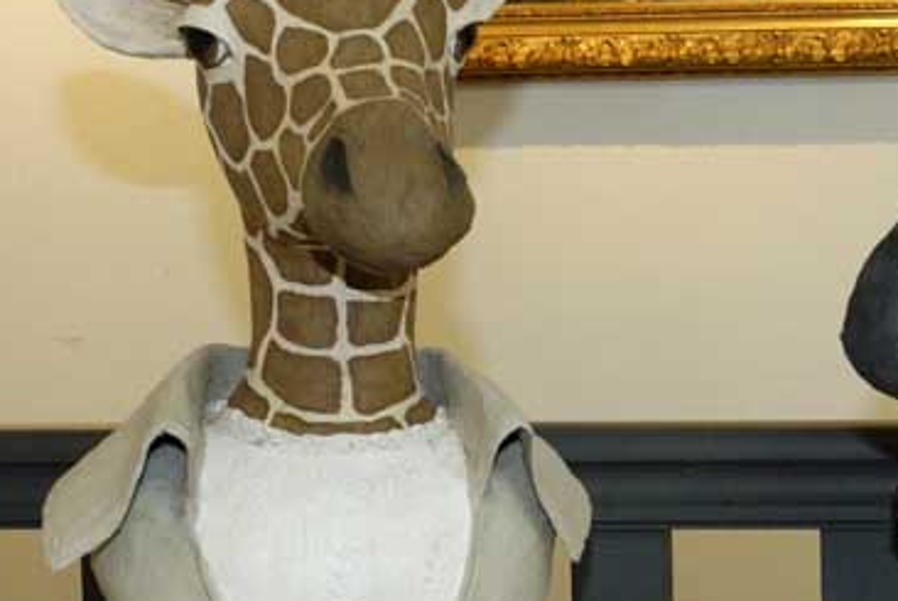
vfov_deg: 10.3
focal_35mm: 133
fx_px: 3328
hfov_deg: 15.1
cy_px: 378
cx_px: 916
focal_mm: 35
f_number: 7.1
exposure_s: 1/50
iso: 1000
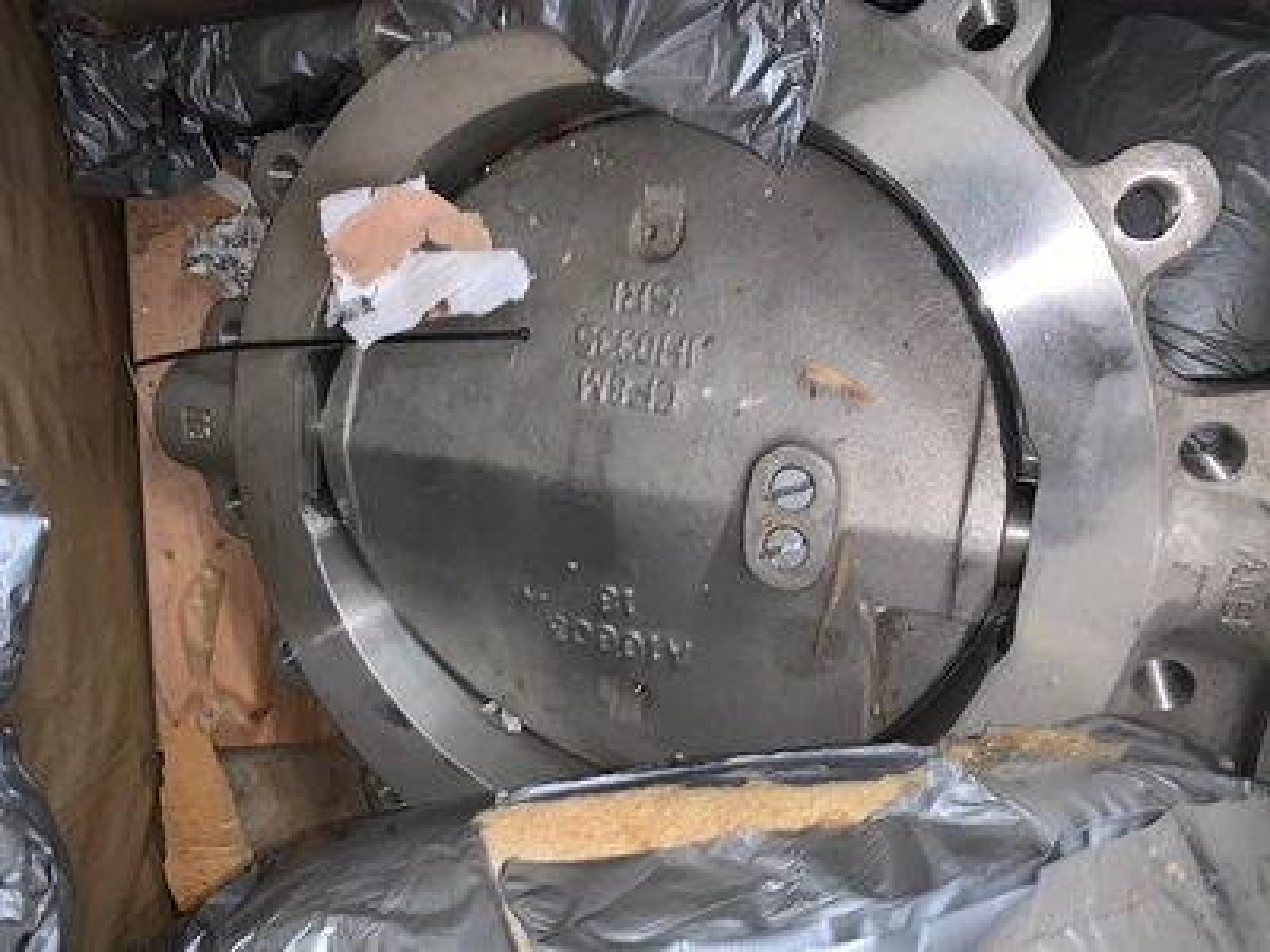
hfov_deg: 67.3
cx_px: 635
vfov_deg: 53.1
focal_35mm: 26
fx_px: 954
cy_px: 476
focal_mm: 4.25
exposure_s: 1/4
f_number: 1.8
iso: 50
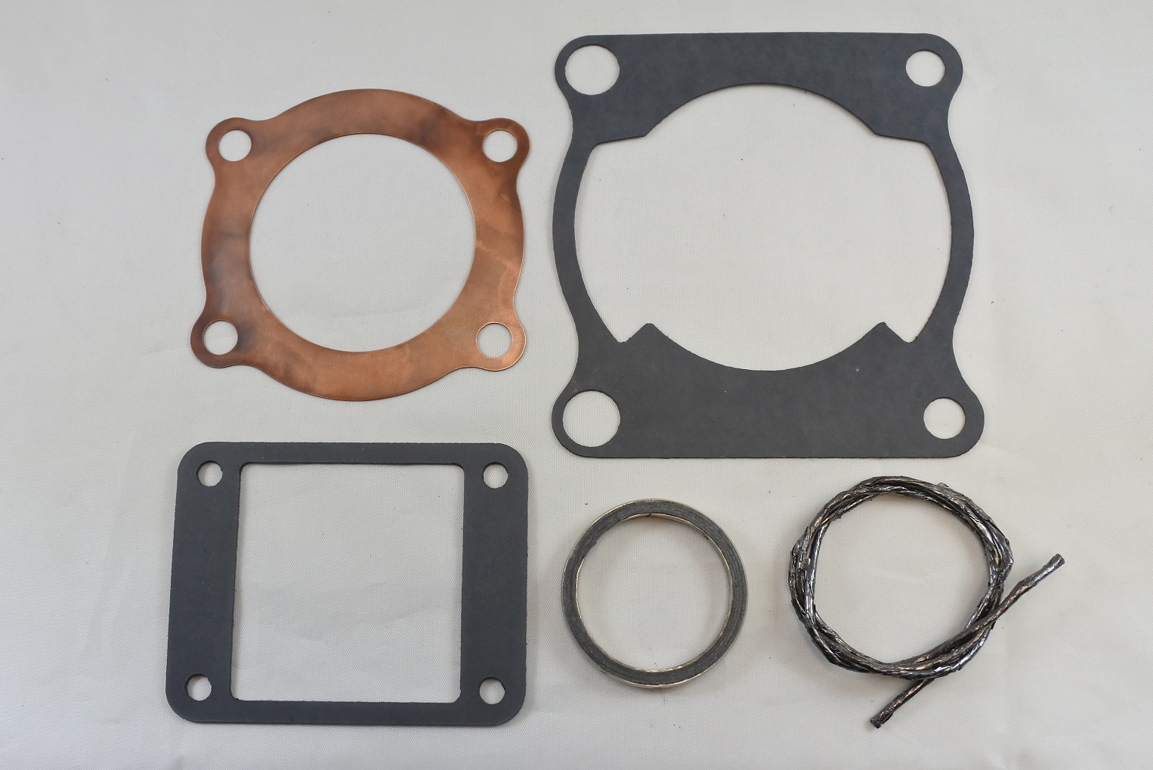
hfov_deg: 60.3
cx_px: 576
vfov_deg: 42.3
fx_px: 993
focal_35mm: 31
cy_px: 385
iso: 400
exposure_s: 1/250
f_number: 3.8
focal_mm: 11.8
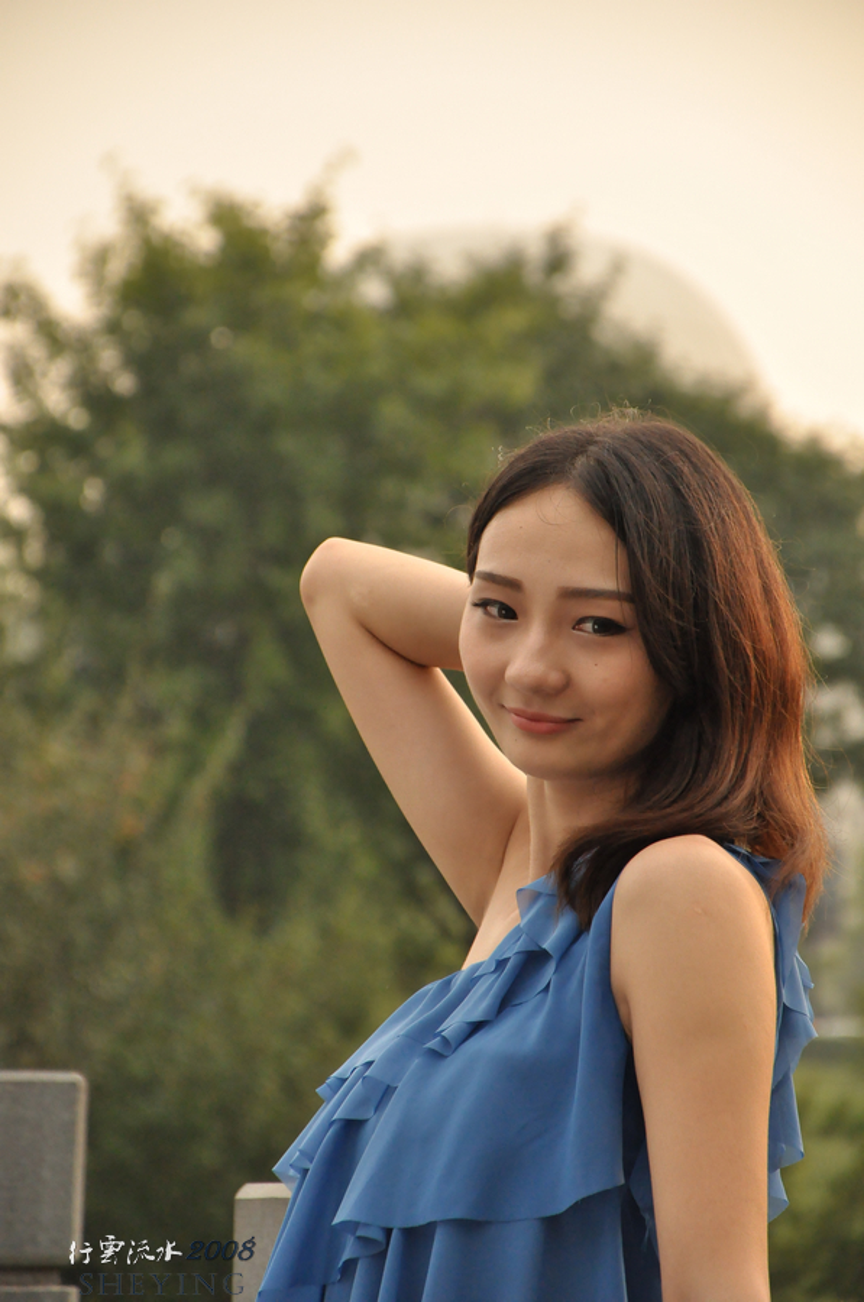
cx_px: 432
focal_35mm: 158
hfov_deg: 8.7
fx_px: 5689
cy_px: 651
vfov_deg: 13.1
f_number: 5.6
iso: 1600
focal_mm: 105
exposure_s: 1/1250
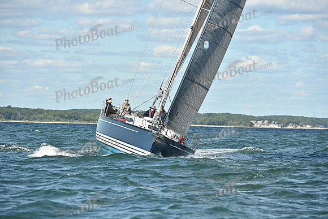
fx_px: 1823
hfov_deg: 10.3
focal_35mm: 200
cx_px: 164
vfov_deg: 6.9
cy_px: 110
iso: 320
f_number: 8
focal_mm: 200
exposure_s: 1/1600
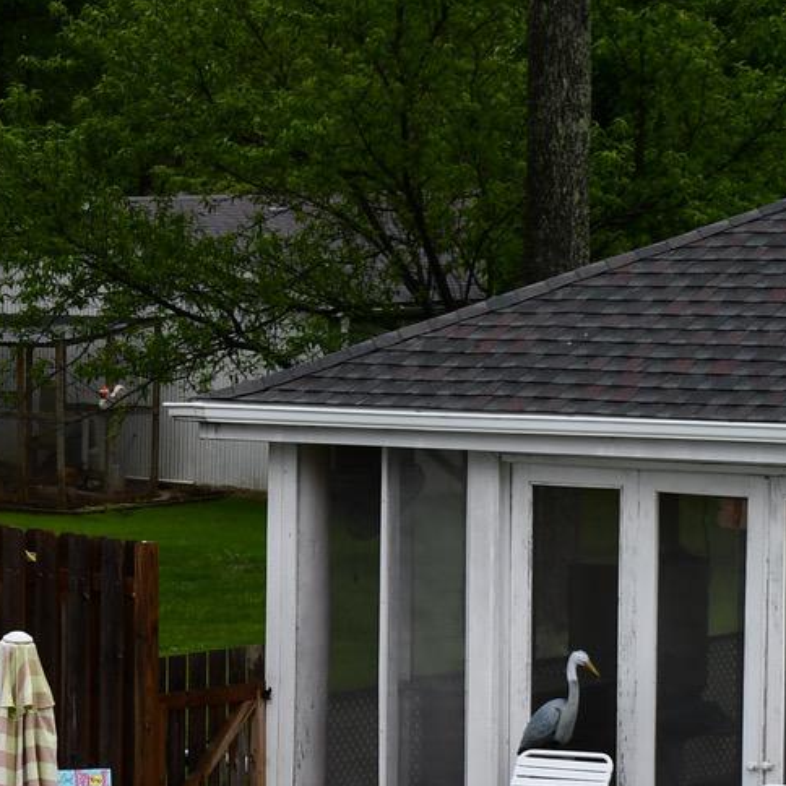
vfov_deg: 9.0
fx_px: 4984
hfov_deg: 8.9
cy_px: 662
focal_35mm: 194
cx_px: -127
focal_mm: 36
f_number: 8
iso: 125
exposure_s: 1/250
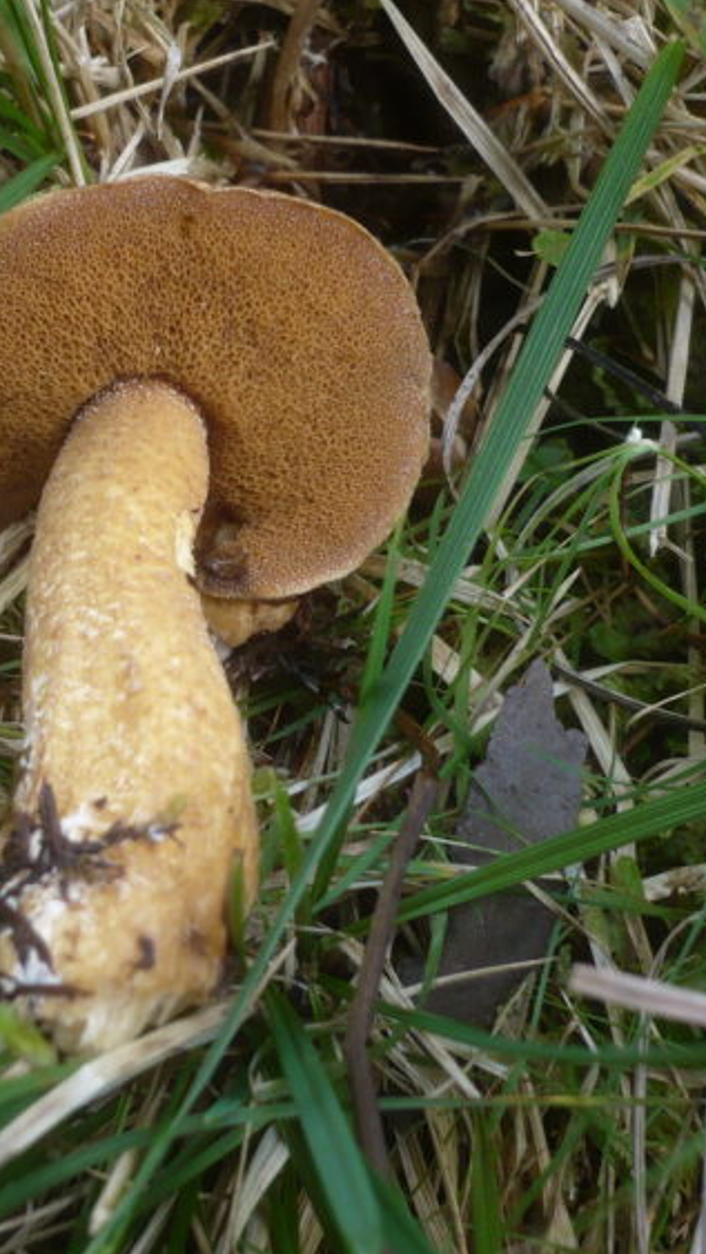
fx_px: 1729
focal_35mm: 52
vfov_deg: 39.9
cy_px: 617
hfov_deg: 22.7
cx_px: 134
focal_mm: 5.8
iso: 100
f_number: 2.8
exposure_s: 1/30
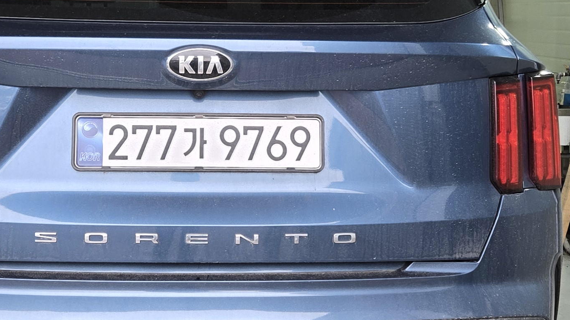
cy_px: 120
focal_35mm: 73
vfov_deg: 16.5
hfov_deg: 28.9
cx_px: 248
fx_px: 1103
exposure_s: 1/120
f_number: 1.8
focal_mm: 5.4
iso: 64
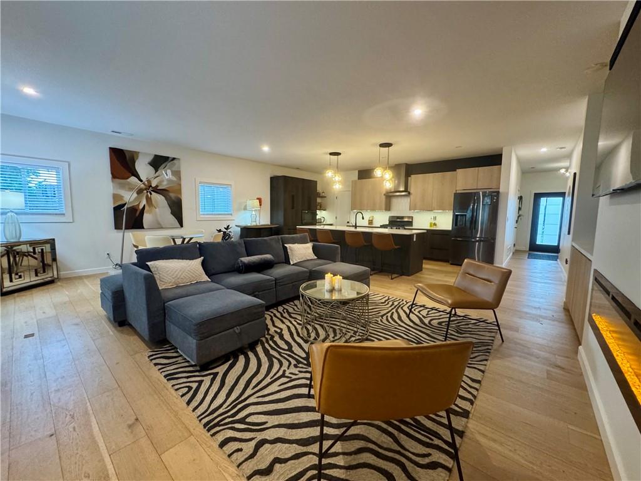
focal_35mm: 14
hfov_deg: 102.1
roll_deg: -0.5
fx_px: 259
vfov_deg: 85.7
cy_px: 240
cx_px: 320
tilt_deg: -6.3
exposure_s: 1/60
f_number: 2.2
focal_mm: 2.22
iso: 400
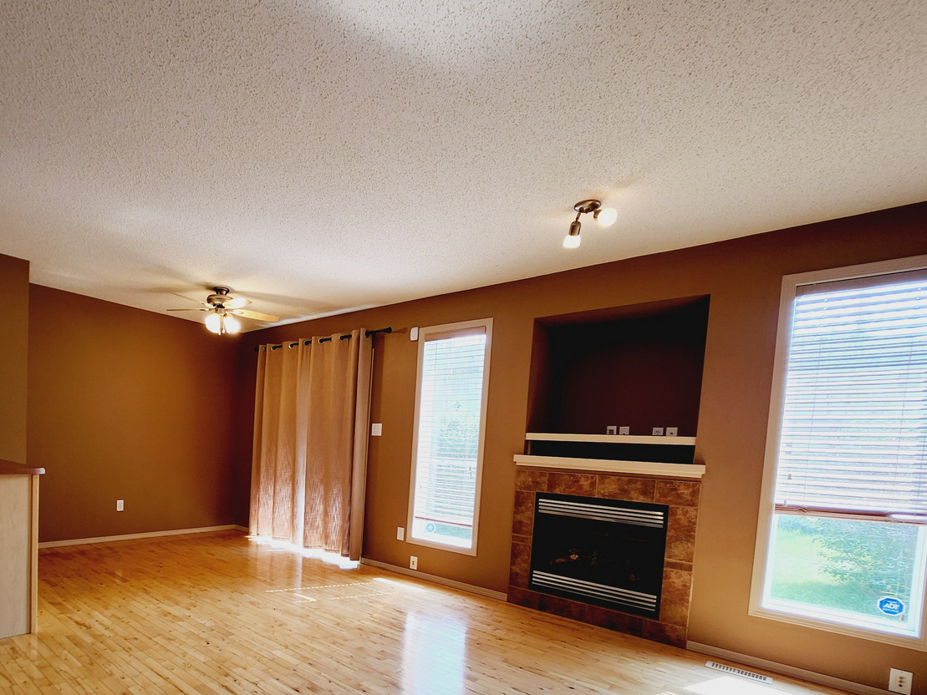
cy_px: 464
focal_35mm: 18
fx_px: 482
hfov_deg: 85.2
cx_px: 323
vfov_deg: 69.6
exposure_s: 1/60
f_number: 2.2
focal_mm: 1.74
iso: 32
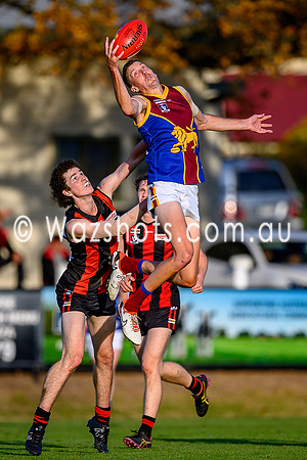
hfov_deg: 1.5
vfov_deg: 2.3
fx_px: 11596
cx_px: 167
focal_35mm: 907
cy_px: 246
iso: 280
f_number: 4
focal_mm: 500
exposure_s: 1/2500
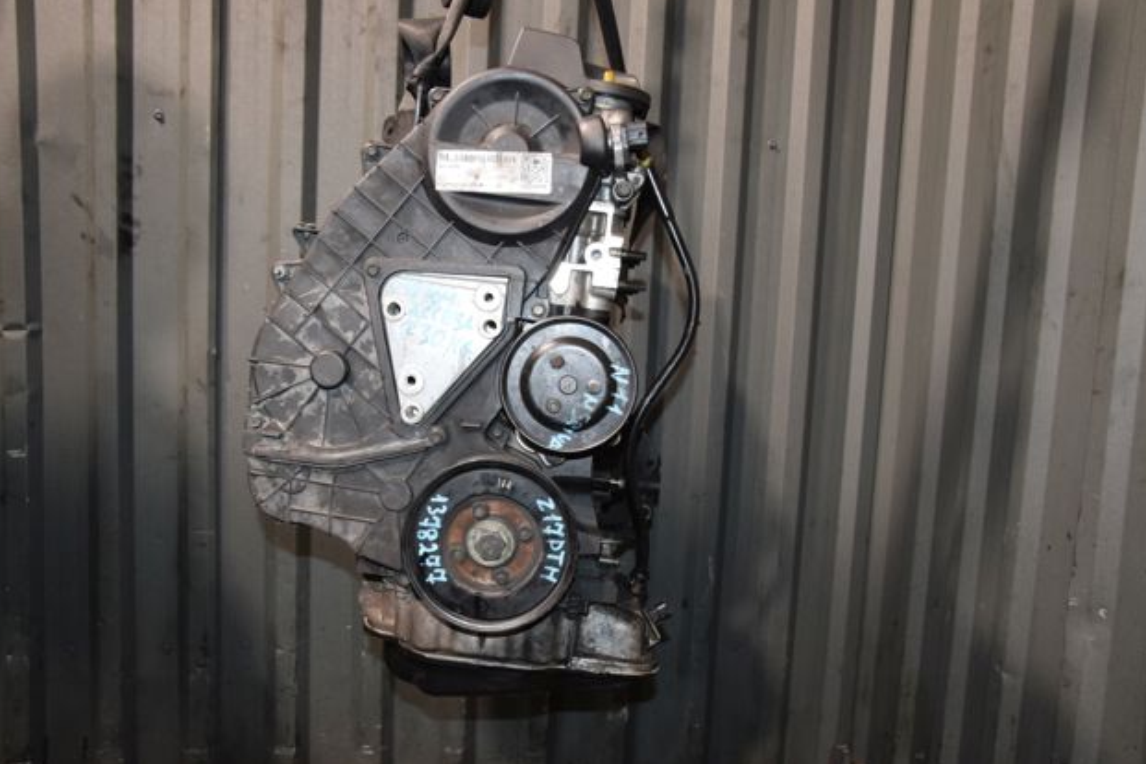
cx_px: 561
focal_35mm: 34
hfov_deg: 55.8
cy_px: 384
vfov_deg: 38.9
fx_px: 1082
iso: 1600
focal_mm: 22
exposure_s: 1/60
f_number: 5.6
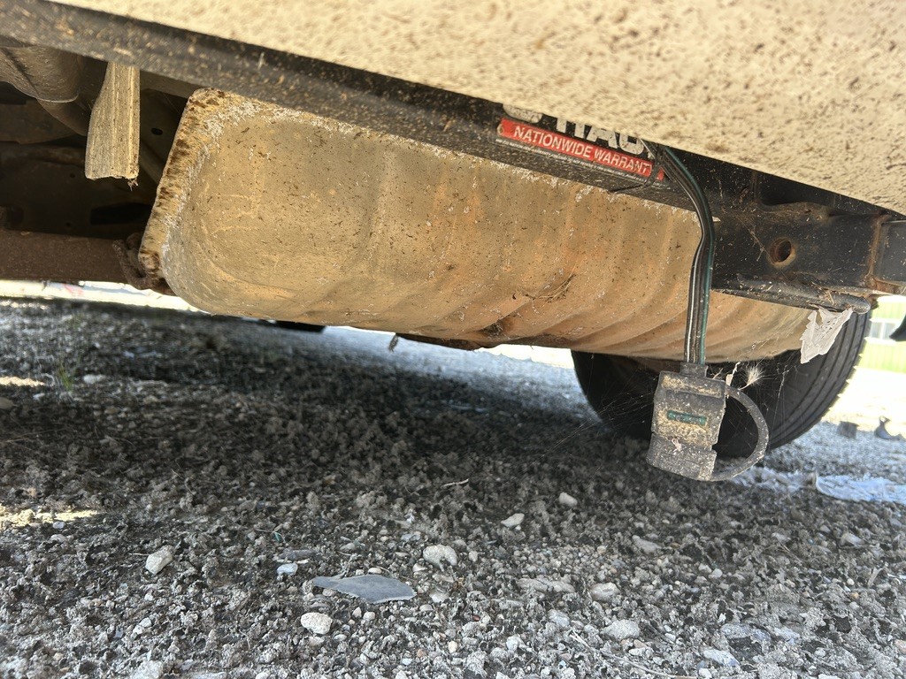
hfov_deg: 67.3
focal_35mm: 26
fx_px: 680
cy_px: 340
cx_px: 453
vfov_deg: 53.1
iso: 50
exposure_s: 1/361
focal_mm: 5.7
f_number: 1.5
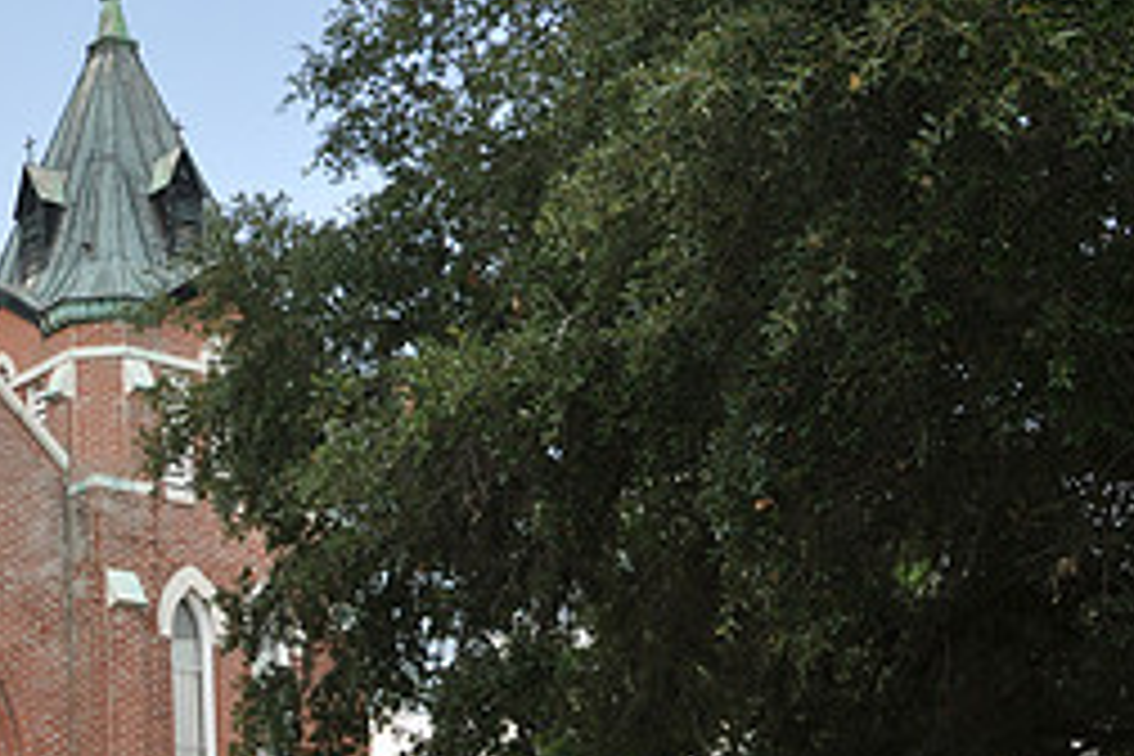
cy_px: 610
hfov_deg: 25.2
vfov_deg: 17.8
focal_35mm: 76
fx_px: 2394
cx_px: -40
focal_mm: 22
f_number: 7.1
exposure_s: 1/200
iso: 200
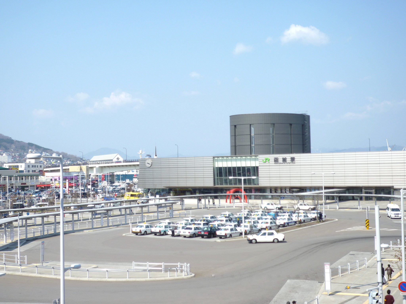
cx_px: 203
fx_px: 692
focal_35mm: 59
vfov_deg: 24.8
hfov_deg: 32.7
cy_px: 152
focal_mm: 10.4
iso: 80
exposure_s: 1/400
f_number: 4.7
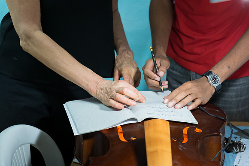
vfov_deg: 16.3
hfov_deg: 24.2
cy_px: 83
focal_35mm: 84
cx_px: 124
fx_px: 581
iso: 2500
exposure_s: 1/60
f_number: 4
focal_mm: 56
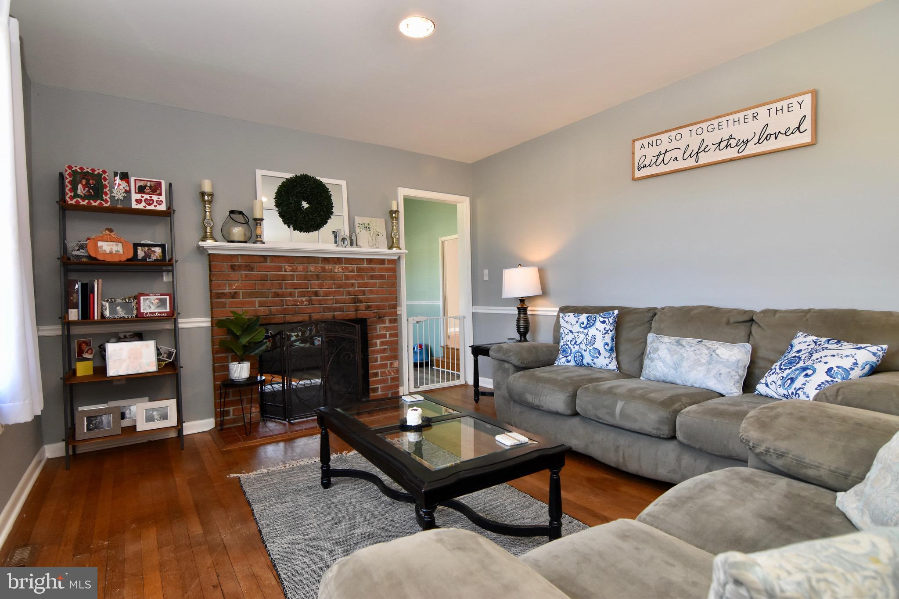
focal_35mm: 17
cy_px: 300
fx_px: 431
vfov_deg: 69.6
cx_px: 450
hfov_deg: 92.4
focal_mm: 11.5
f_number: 5.6
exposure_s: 1/60
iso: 800
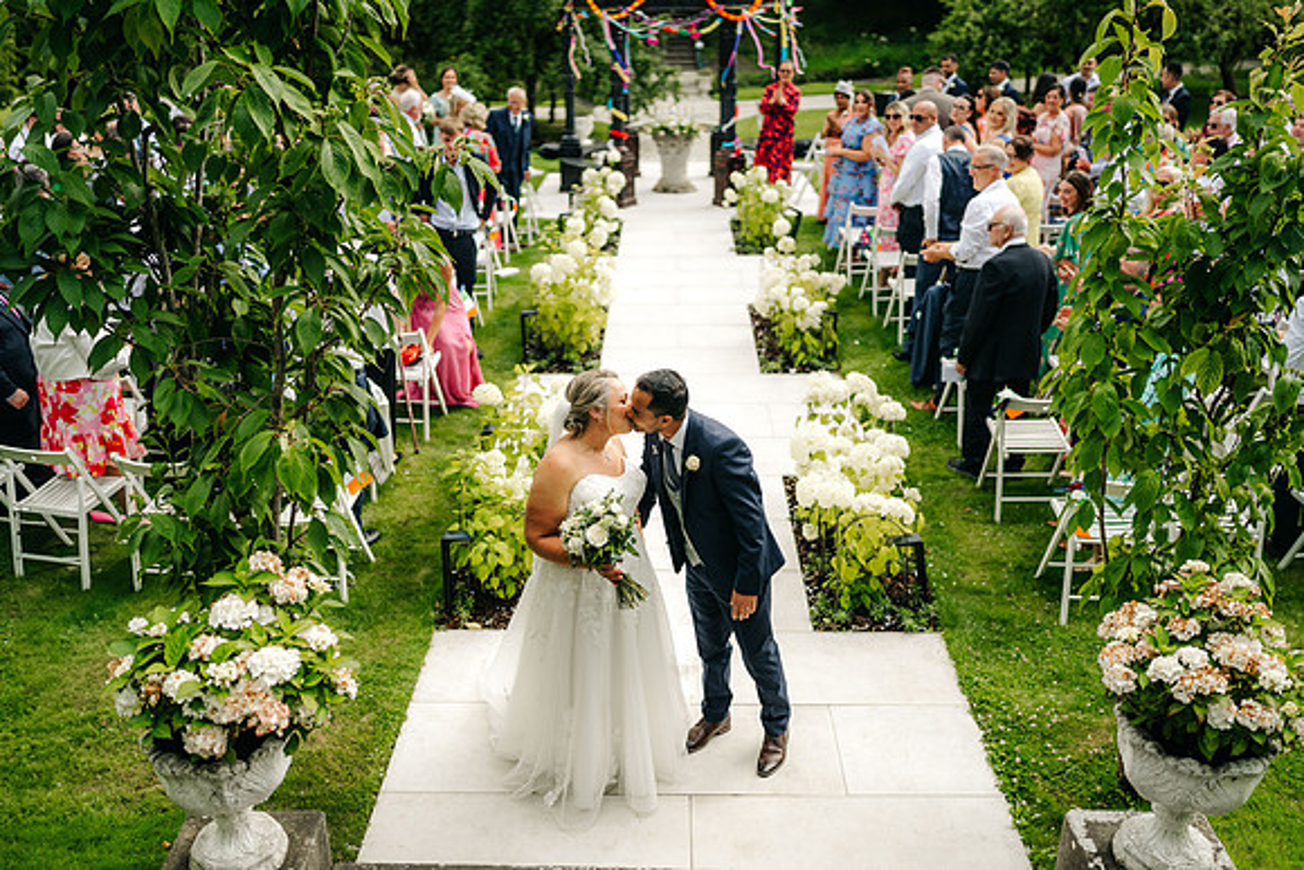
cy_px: 435
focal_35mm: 35
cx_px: 652
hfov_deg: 54.4
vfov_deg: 37.9
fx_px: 1268
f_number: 1.4
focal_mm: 35
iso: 100
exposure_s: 1/3200
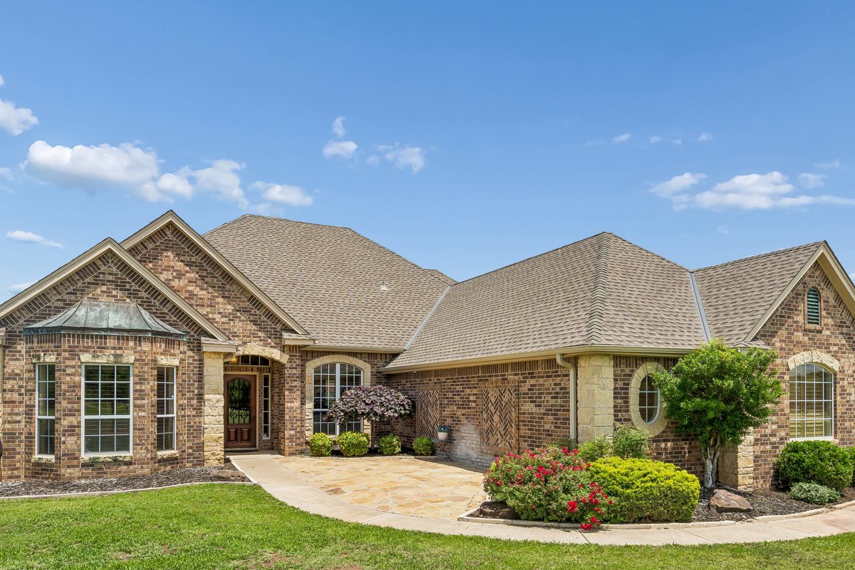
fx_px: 594
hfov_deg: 71.5
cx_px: 434
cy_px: 392
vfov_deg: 50.1
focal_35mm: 25
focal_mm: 16
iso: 200
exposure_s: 1/800
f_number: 8
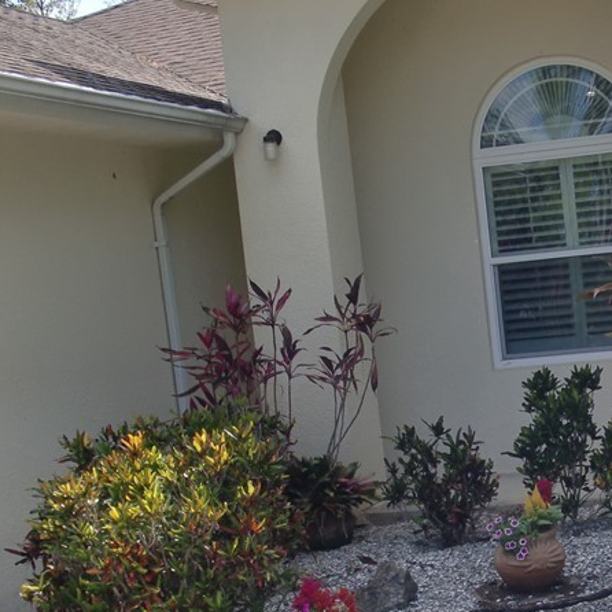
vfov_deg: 23.5
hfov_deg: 23.1
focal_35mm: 73
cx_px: 554
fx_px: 1460
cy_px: 439
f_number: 2.8
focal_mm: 6.3
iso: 64
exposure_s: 1/800
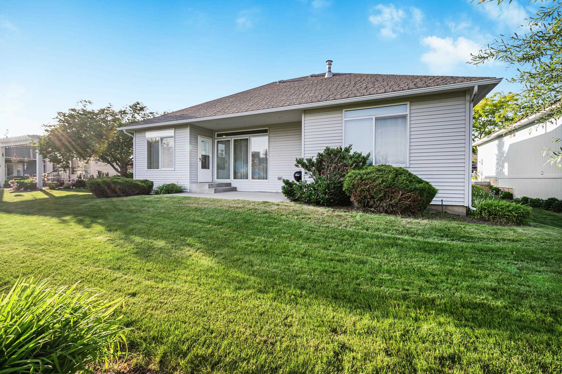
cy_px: 187
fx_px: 234
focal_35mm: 15
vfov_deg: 77.3
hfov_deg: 100.4
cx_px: 281
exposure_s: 1/25
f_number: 8
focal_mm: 10
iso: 200
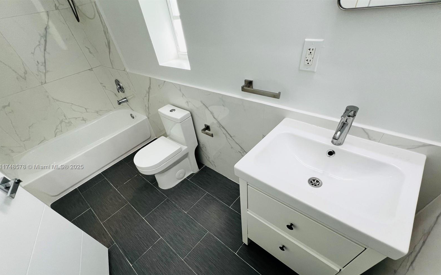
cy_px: 167
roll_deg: +11.3
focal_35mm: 14
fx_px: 168
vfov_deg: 77.6
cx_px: 218
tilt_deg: -44.9
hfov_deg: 105.3
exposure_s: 1/120
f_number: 1.8
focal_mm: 1.57
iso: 125
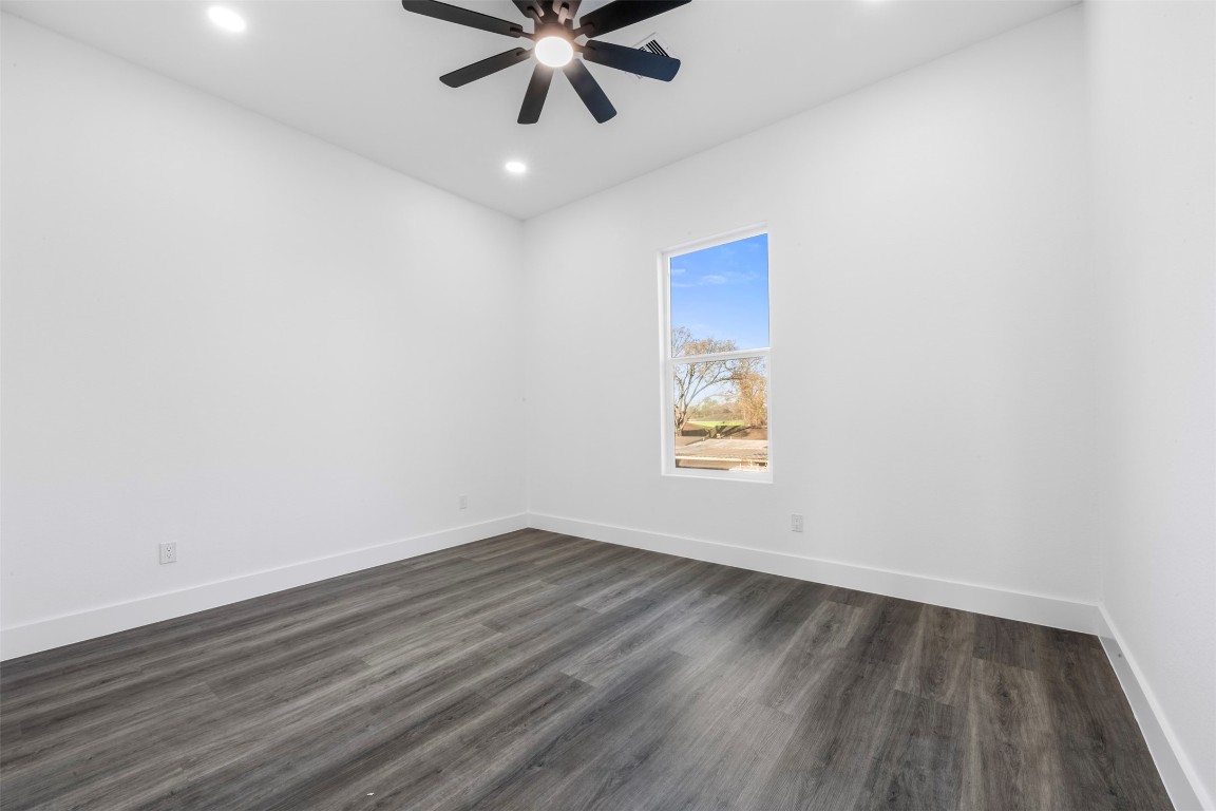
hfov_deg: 104.3
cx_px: 608
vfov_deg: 81.2
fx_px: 473
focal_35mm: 14
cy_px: 406
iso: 250
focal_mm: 14
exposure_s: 1.6
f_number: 9
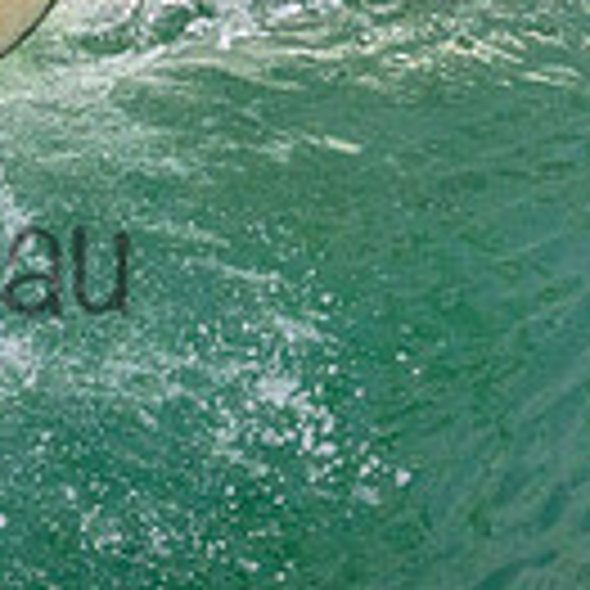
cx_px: -346
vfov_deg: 0.5
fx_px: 74028
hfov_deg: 0.5
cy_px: -32
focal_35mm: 3839
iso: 2200
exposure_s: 1/2000
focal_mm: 800
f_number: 11
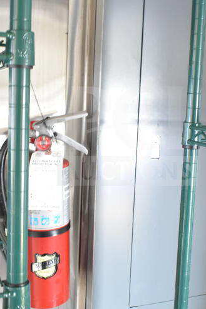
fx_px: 429
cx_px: 127
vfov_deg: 39.6
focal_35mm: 50
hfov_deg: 26.9
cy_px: 136
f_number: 3.5
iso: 1600
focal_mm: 18
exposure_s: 1/30
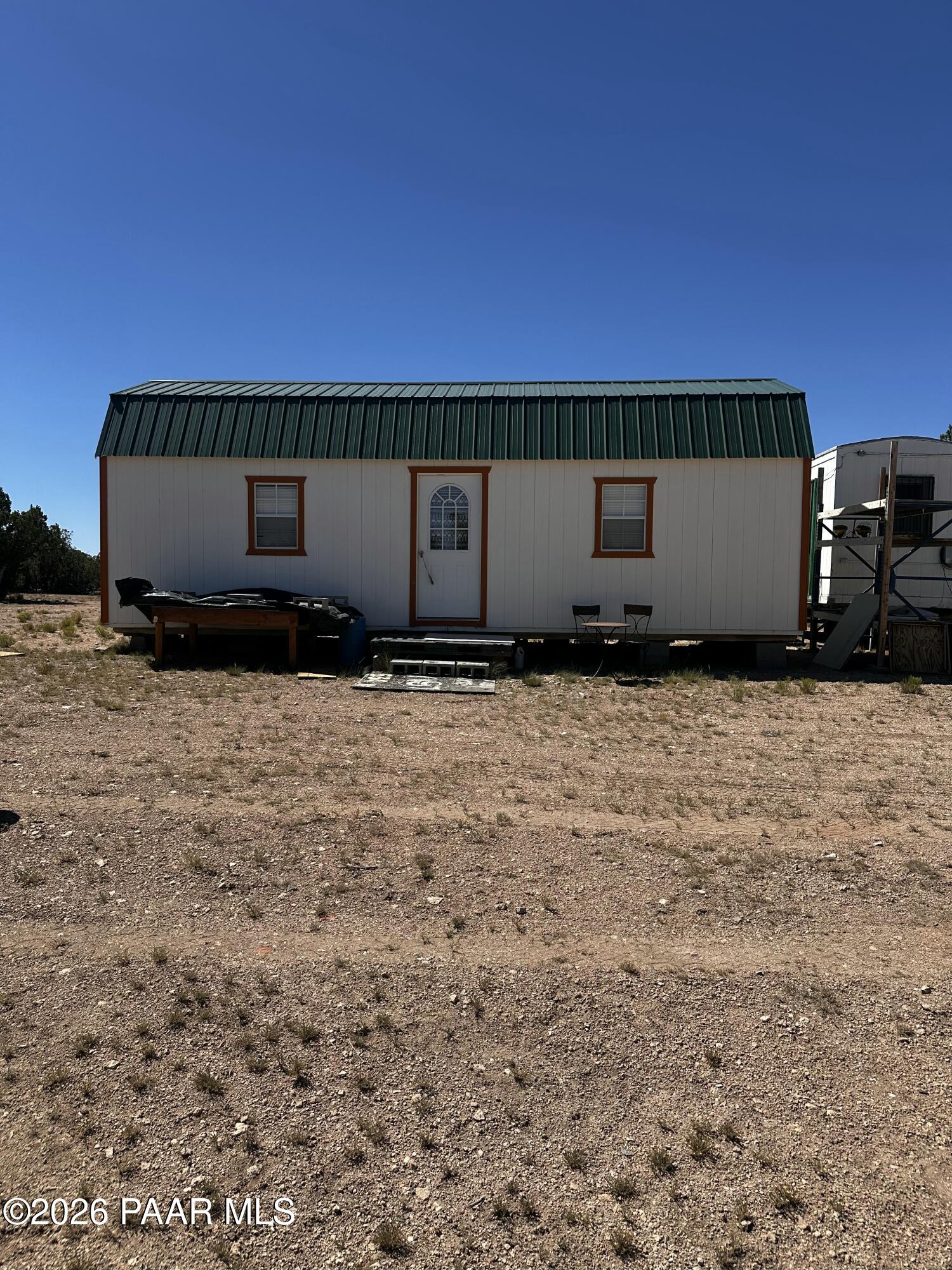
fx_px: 880
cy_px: 635
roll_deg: -0.7
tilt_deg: -2.2
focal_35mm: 24
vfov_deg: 71.6
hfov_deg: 56.8
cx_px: 476
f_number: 1.78
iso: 80
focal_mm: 6.86
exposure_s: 1/5848
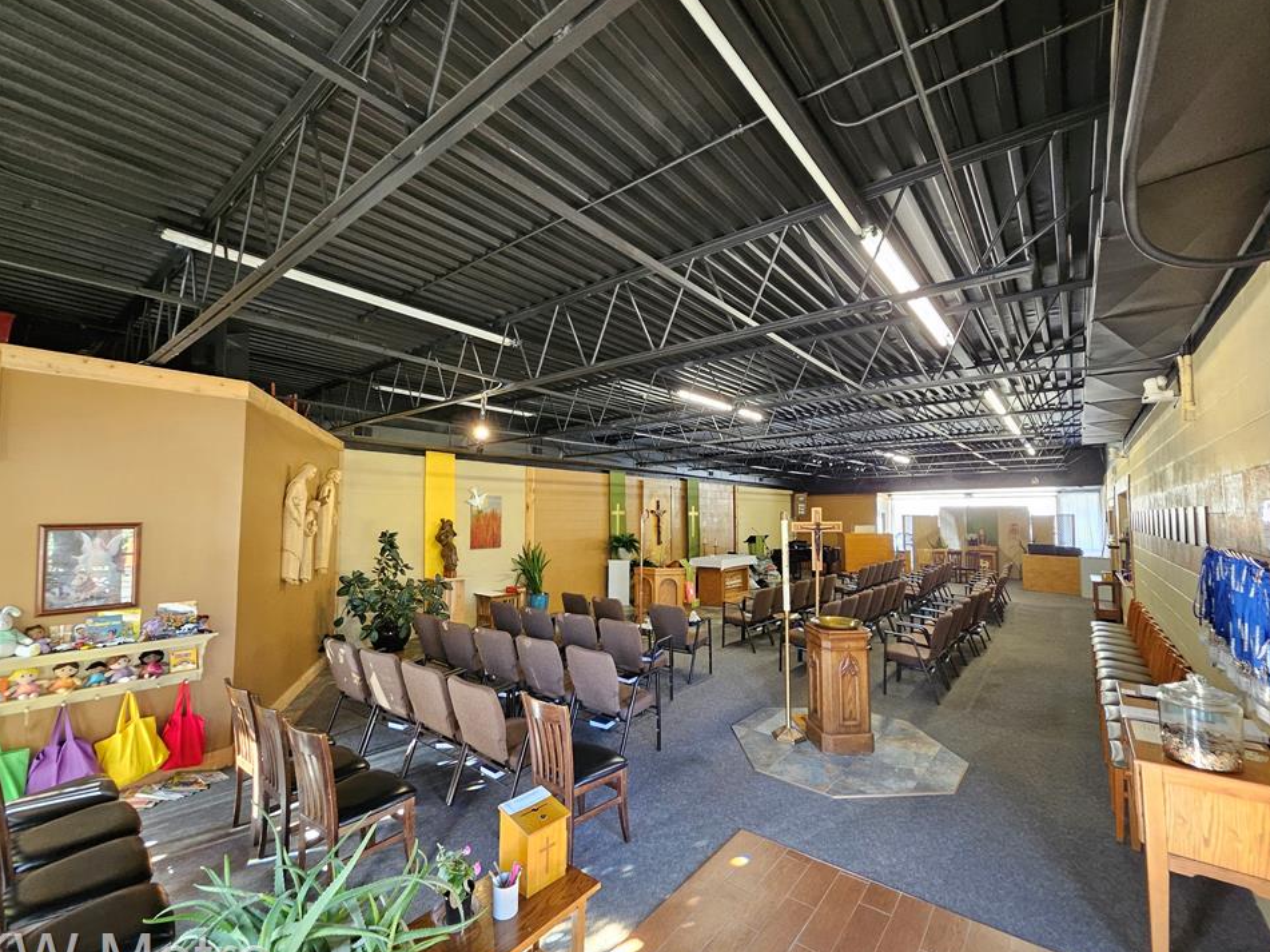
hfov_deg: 102.1
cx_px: 638
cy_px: 495
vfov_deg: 85.6
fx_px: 514
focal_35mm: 14
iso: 320
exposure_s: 1/30
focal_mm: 1.74
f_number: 2.2
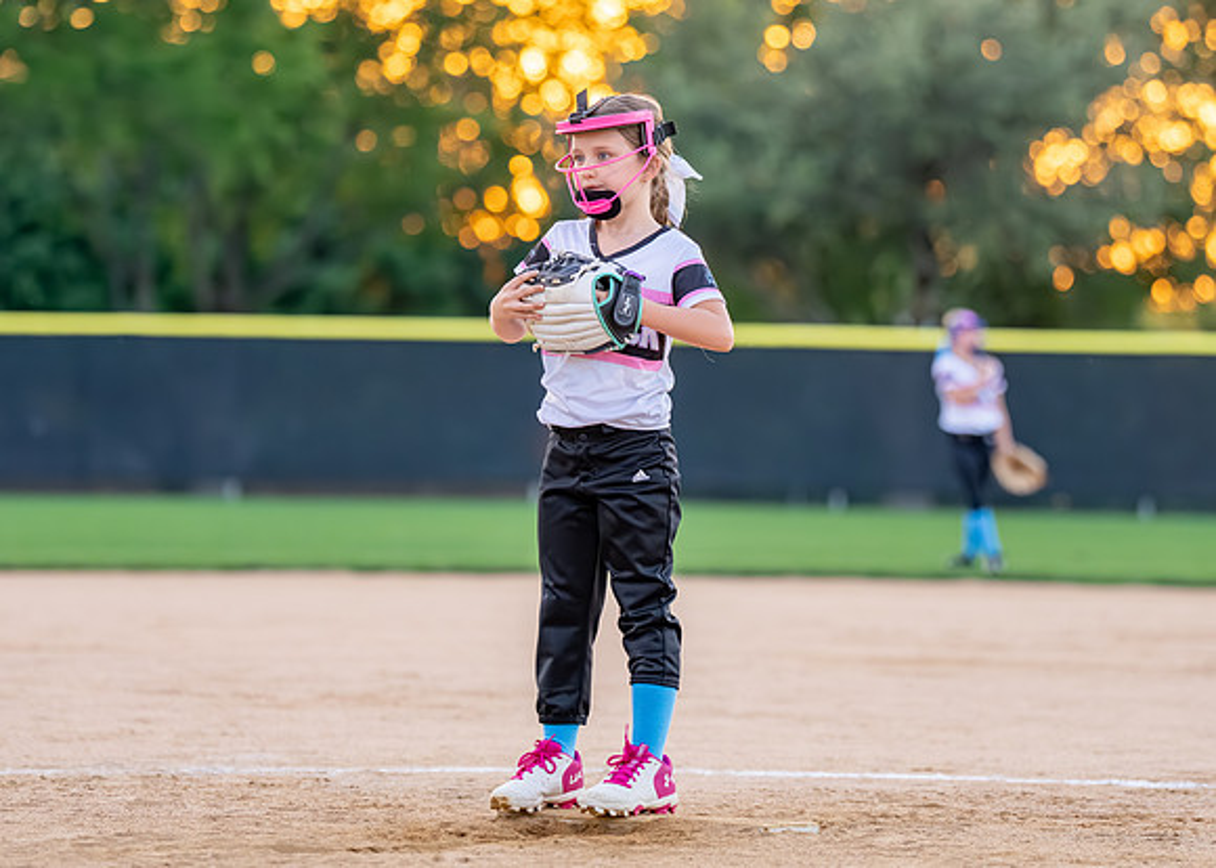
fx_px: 6373
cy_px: 343
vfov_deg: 7.8
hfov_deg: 10.9
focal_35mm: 185
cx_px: 600
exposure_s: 1/1250
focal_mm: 134
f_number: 2.8
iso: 1600
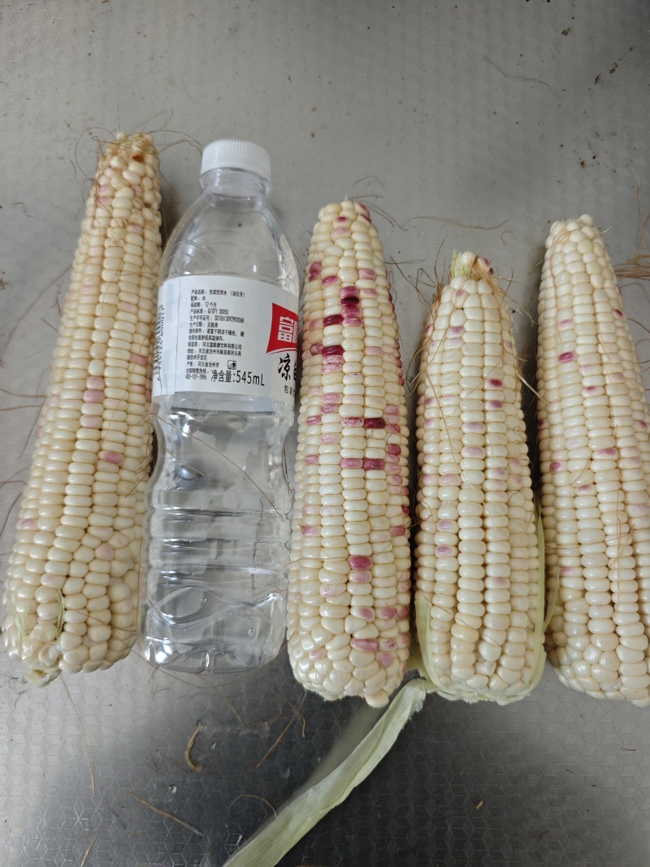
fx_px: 576
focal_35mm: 23
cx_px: 325
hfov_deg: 58.9
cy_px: 434
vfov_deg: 73.9
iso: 250
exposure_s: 1/100
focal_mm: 6.68
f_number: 1.42
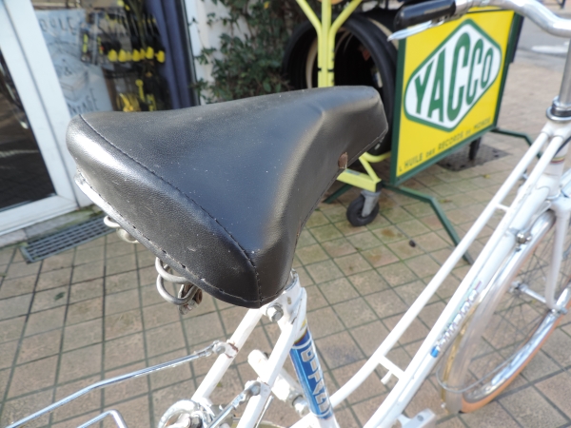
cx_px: 286
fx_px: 396
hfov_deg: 71.6
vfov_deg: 56.8
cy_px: 214
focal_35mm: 24
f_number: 3
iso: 80
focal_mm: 4.3
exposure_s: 1/125
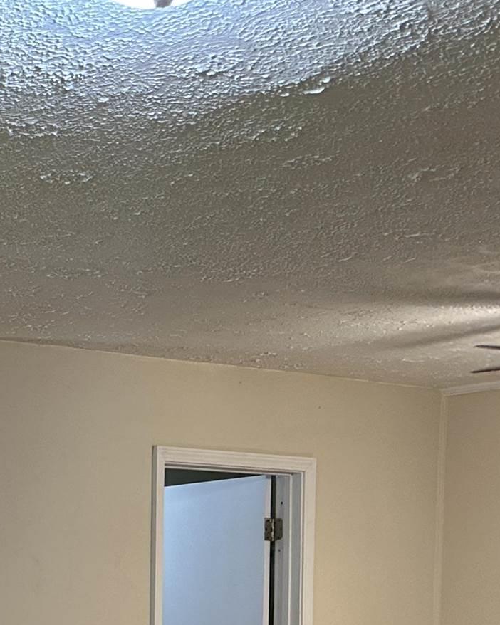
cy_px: 735
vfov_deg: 21.7
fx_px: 1517
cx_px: -450
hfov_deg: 15.5
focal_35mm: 82
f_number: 1.78
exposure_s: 1/60
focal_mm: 6.86
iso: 125
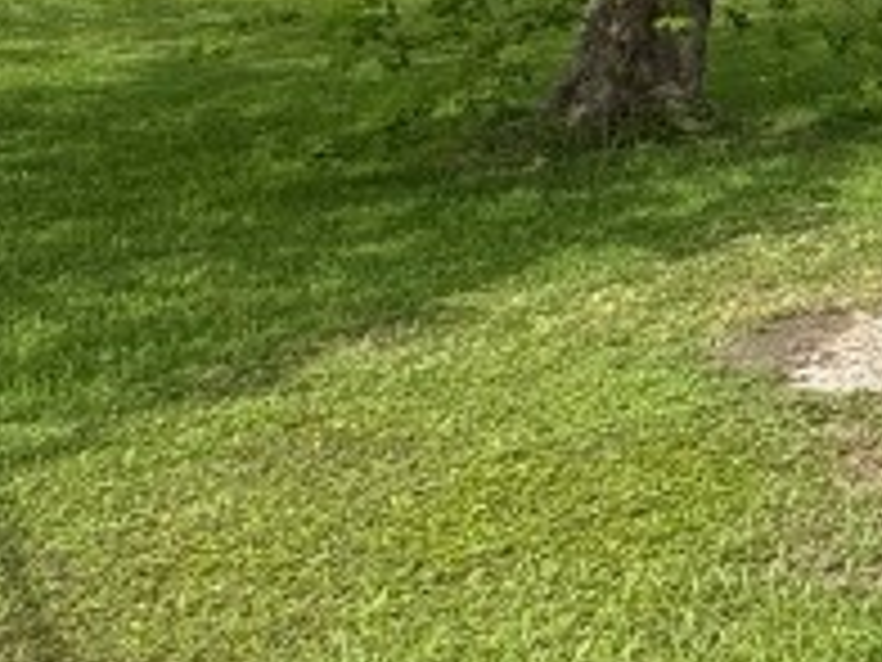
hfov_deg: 16.9
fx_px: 1860
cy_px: -333
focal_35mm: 73
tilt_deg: +1.2
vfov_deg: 18.0
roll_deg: +0.6
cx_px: 1904
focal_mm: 2.22
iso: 50
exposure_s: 1/1477
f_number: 2.2
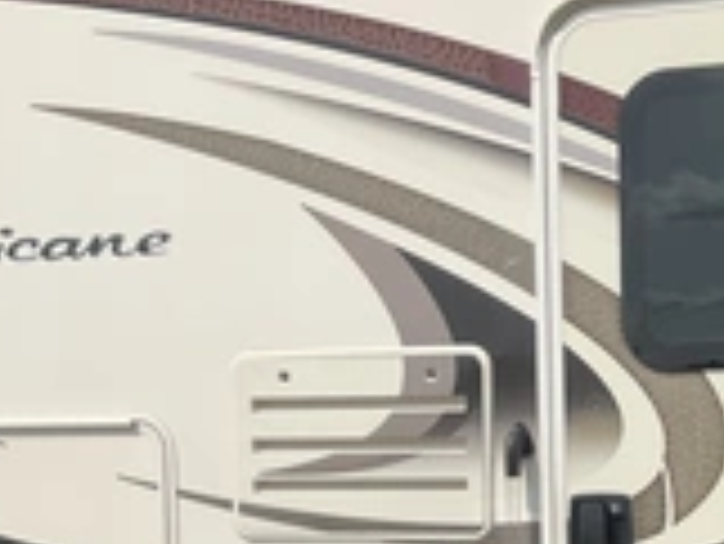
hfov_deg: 26.1
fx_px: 1507
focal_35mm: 72
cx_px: 652
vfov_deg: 19.9
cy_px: 526
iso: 25
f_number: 1.8
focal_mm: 3
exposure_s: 1/5814
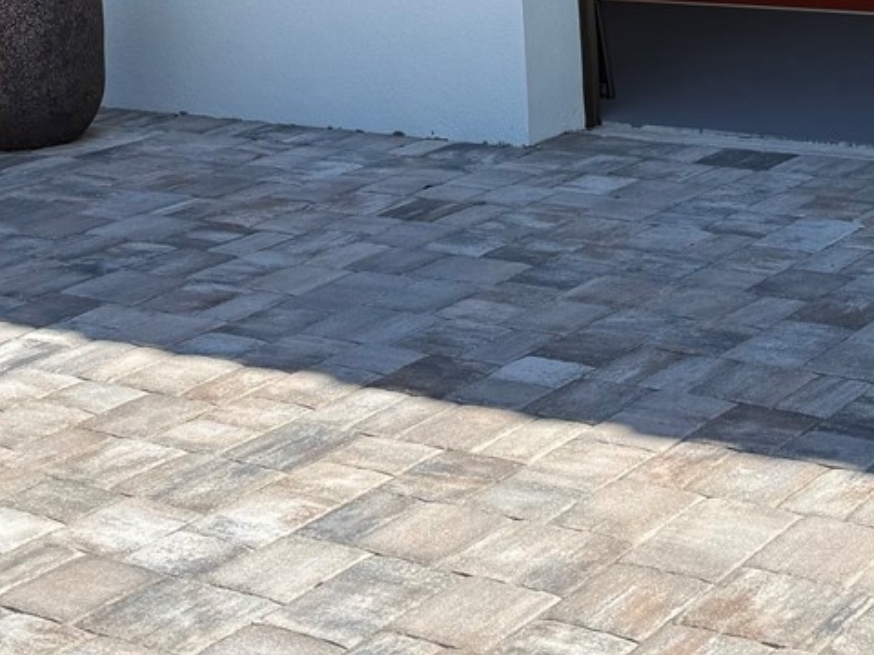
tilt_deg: -5.8
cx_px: 883
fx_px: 2020
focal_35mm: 80
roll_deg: +2.0
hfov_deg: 23.4
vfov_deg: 17.6
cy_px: -118
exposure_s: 1/2611
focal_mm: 6.76
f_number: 1.78
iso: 80
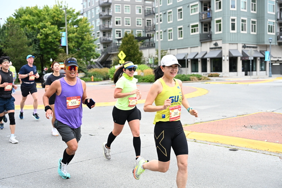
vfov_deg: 28.7
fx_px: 368
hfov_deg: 41.9
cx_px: 141
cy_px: 94
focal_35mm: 47
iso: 2000
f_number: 4
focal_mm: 47
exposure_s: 1/800
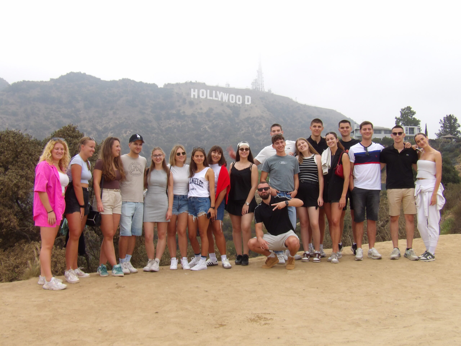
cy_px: 173
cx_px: 230
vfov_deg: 31.5
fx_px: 613
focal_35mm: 46
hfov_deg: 41.2
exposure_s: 1/60
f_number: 7.6
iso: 100
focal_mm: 8.2
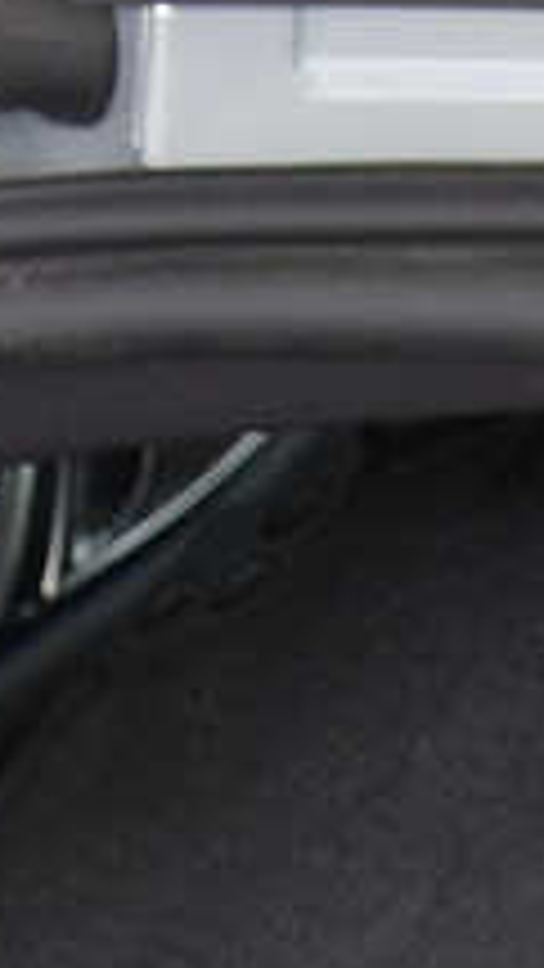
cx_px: 1812
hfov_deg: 5.3
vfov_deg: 9.1
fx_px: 5460
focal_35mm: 213
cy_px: 2328
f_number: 5.6
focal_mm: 18
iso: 220
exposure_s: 1/125
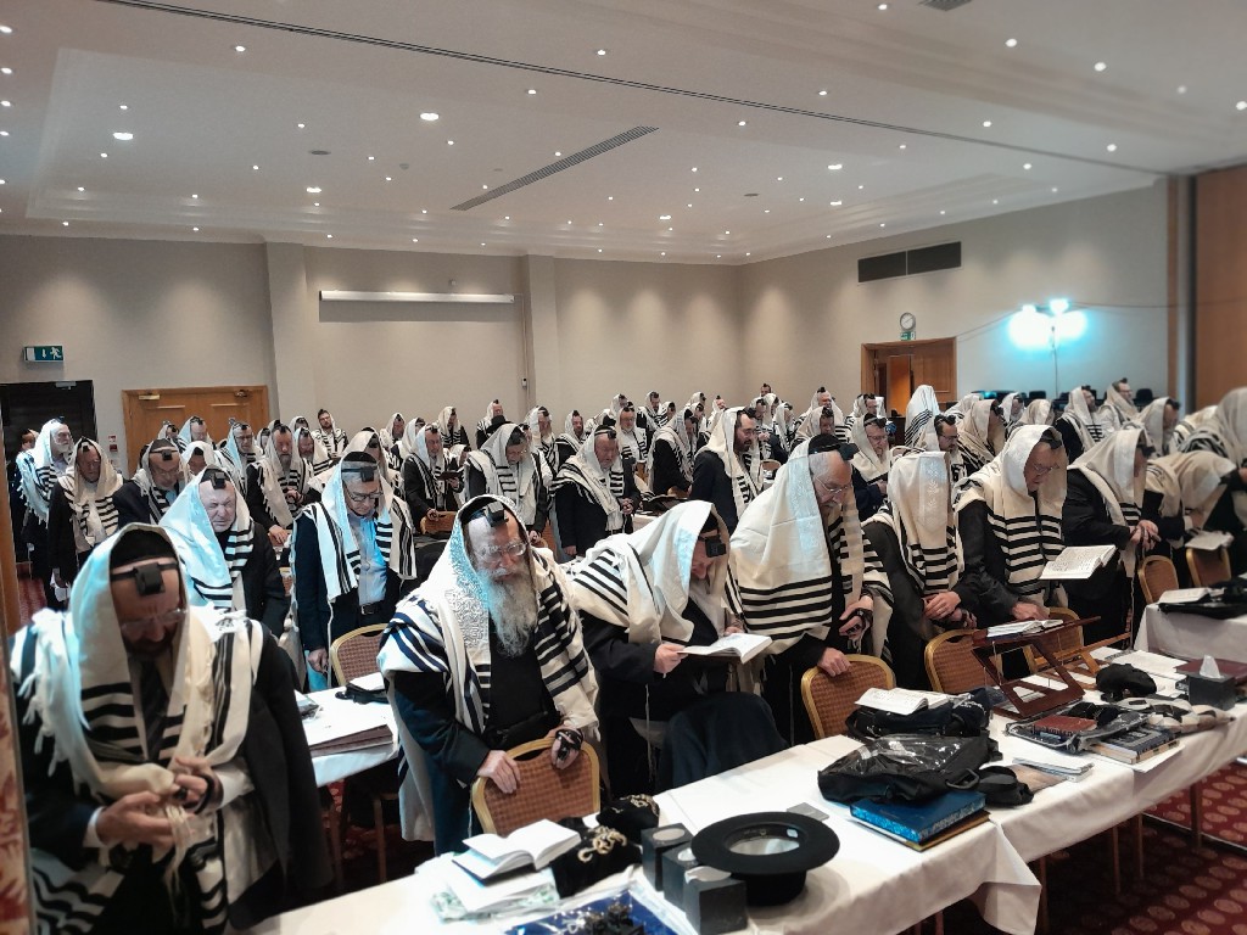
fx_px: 937
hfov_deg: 67.3
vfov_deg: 53.1
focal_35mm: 26
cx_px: 624
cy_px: 468
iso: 250
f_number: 1.8
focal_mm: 3.98
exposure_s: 1/50
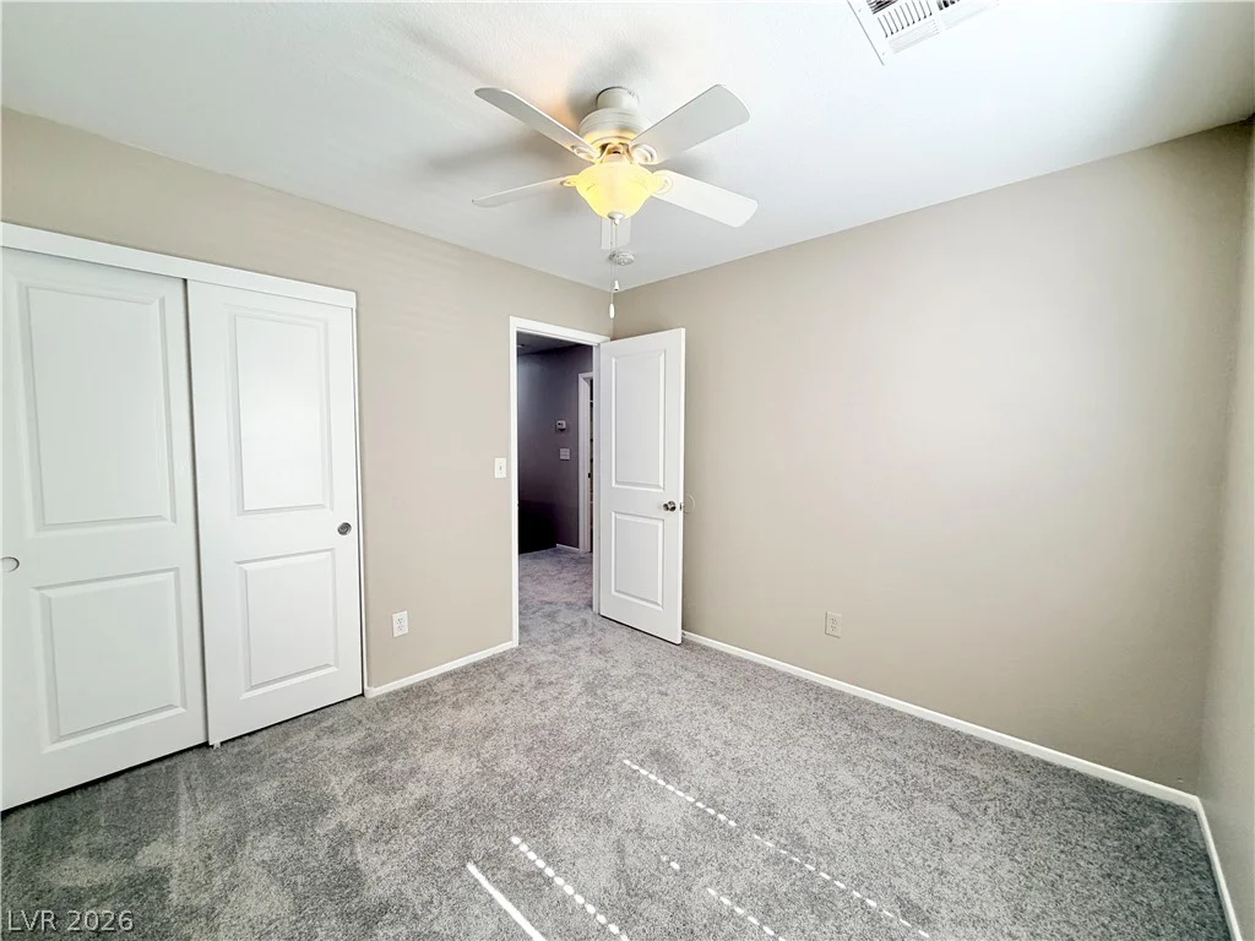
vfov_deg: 85.7
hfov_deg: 102.1
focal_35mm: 14
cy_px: 470
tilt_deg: -3.7
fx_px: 508
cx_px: 628
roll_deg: +0.4
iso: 80
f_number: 2.2
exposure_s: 1/120
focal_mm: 2.22
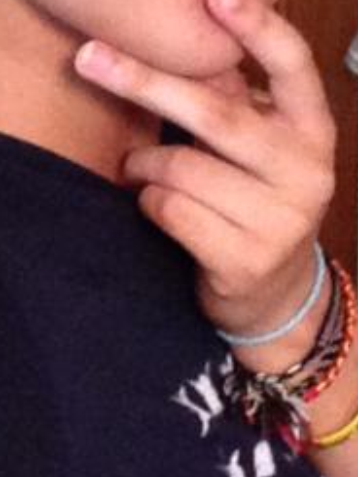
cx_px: 25
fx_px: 1708
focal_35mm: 124
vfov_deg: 15.9
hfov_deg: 11.9
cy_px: 167
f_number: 2.4
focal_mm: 2.15
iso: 800
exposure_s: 1/15
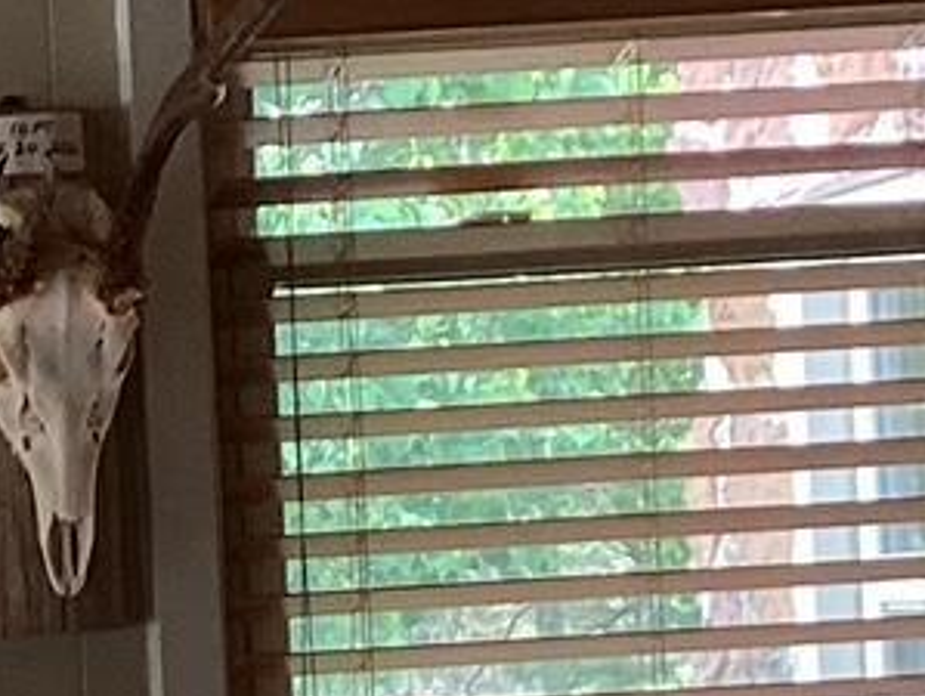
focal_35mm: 169
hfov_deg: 11.2
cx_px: -507
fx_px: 4521
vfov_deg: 8.7
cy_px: 826
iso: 50
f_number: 2.4
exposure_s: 1/60
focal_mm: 3.3
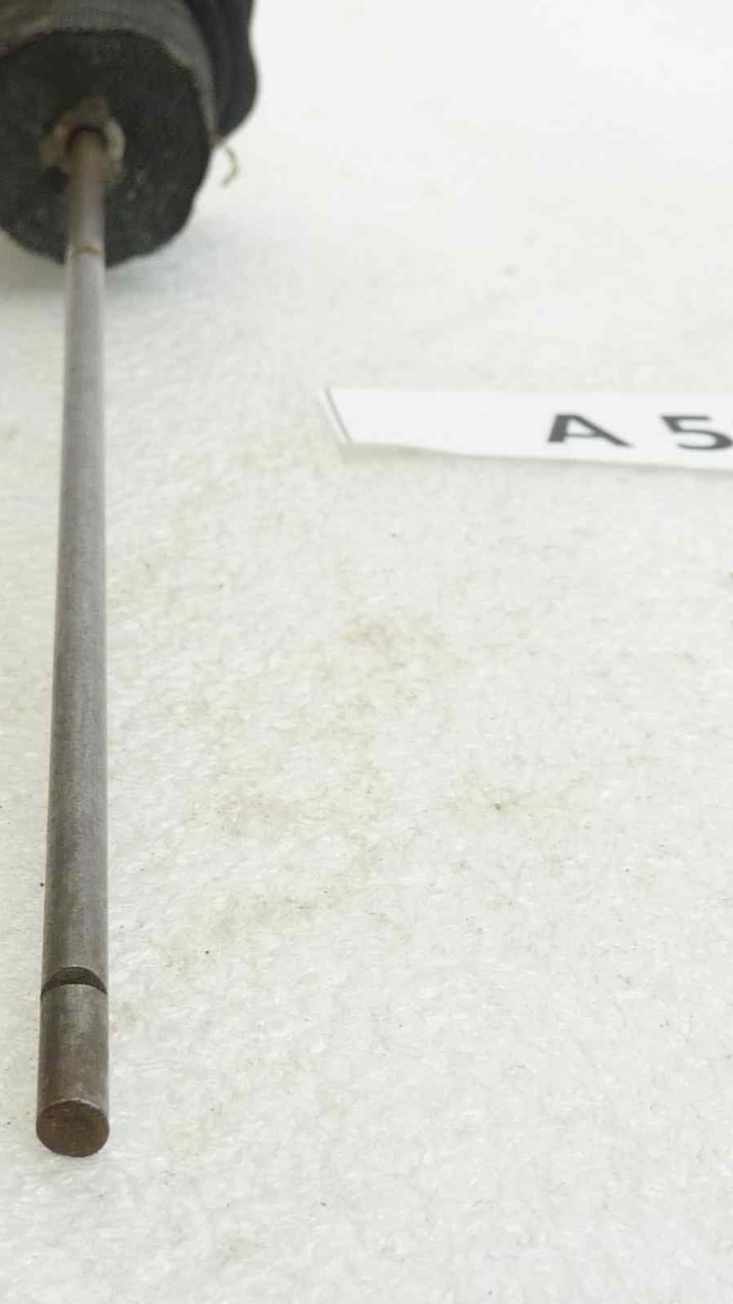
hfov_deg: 18.0
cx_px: 106
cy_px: 626
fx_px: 2281
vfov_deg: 31.9
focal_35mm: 66
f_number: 3.3
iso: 80
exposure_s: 1/20
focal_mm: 4.4
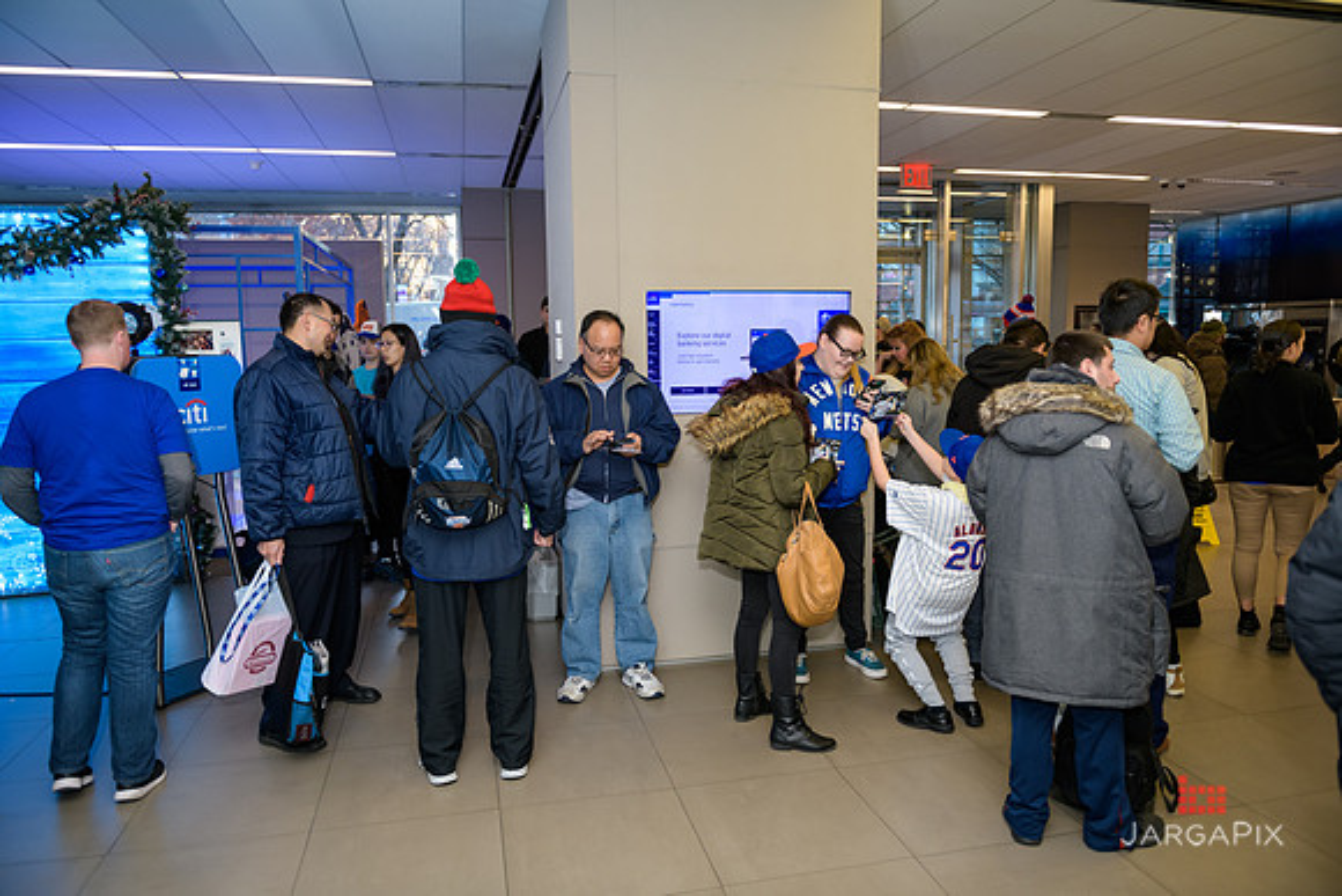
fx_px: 895
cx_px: 671
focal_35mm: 24
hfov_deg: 73.7
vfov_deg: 53.2
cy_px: 448
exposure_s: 1/125
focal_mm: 24
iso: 400
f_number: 3.2
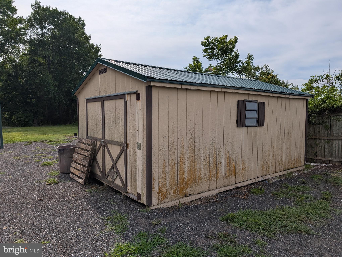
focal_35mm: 24
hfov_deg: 71.5
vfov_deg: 56.9
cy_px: 128
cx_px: 171
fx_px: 237
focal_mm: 6.9
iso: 22
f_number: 1.68
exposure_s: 1/2208
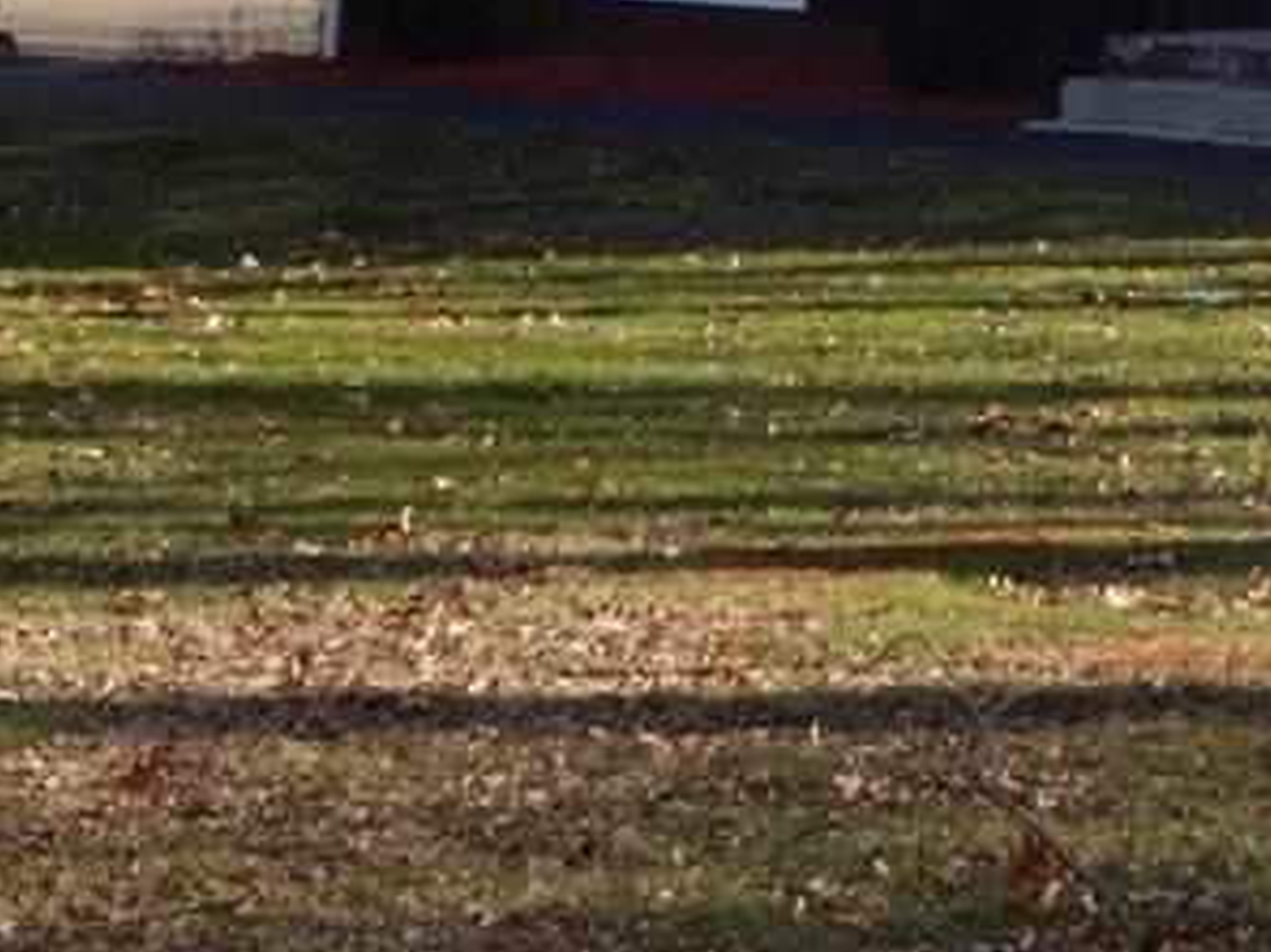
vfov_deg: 10.5
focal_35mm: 136
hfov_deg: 14.0
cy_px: -454
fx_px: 4992
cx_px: 1608
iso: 125
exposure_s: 1/200
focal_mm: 8.1
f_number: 4.3
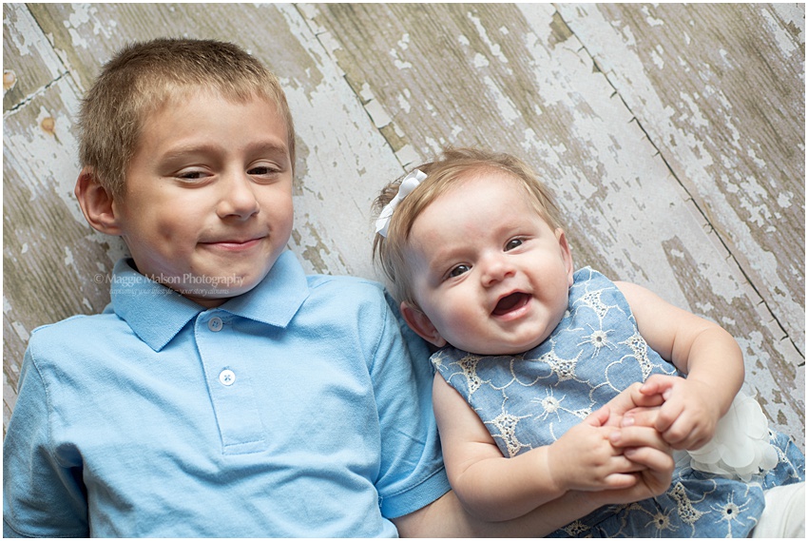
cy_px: 270
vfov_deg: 27.1
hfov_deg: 39.6
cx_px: 404
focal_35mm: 50
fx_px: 1124
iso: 400
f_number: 3.2
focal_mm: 50
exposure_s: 1/320
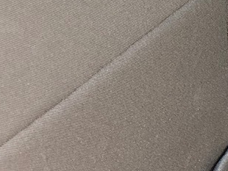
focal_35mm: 156
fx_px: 1028
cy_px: 136
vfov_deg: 9.5
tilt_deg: -35.7
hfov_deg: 9.6
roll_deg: +4.5
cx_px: 701
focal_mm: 6.76
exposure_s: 1/96
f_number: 1.78
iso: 200
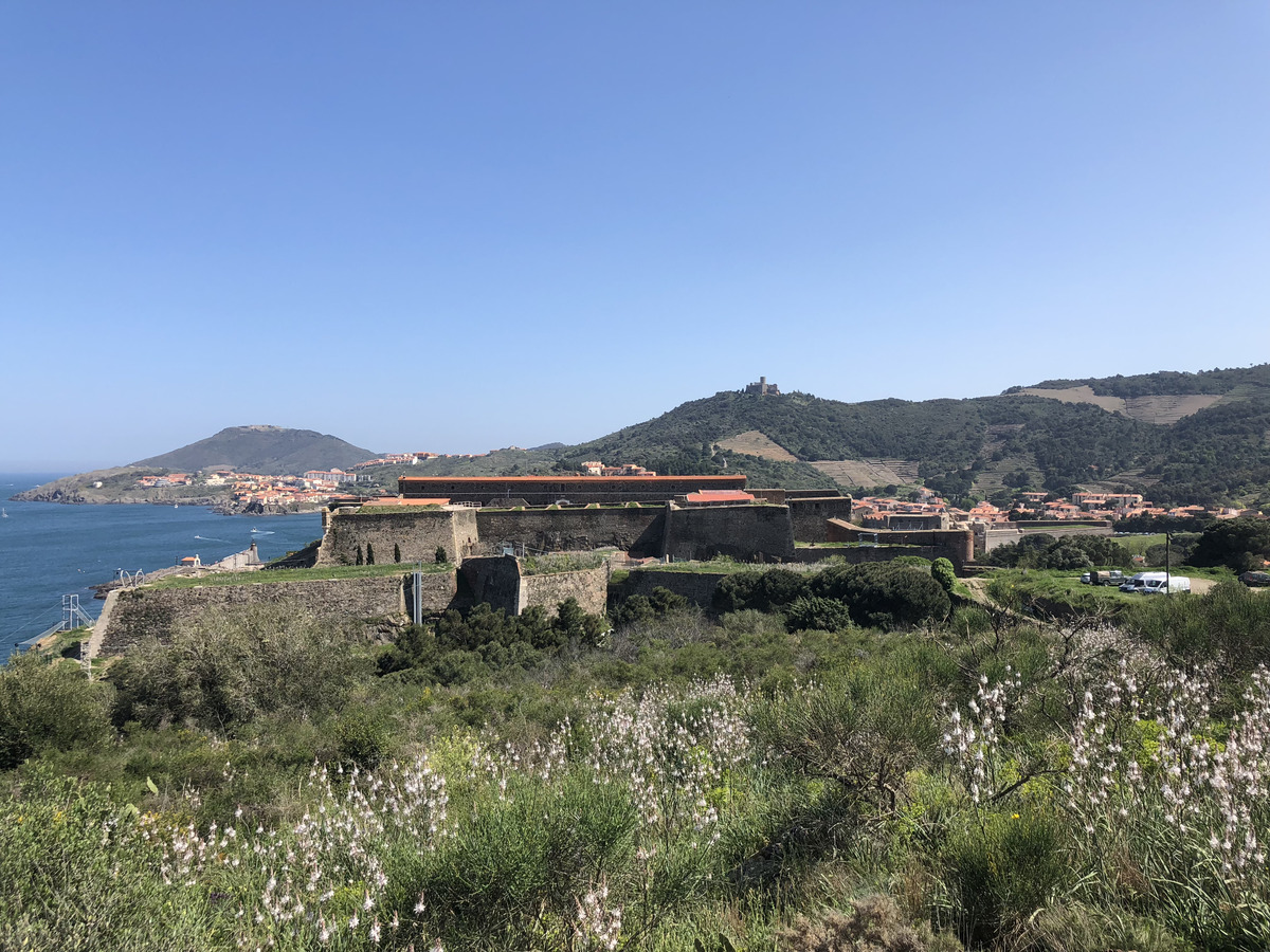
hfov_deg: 63.4
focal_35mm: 28
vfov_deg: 49.7
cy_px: 476
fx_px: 1027
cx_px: 635
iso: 20
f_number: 1.8
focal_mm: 4
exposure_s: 1/2000
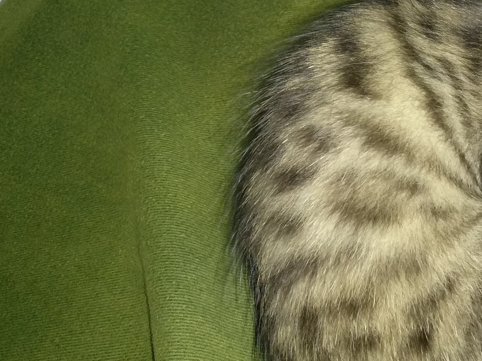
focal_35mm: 51
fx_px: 710
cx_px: 465
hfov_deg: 34.6
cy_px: 183
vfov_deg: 28.6
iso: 400
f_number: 2.2
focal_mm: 3.82
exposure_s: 1/33
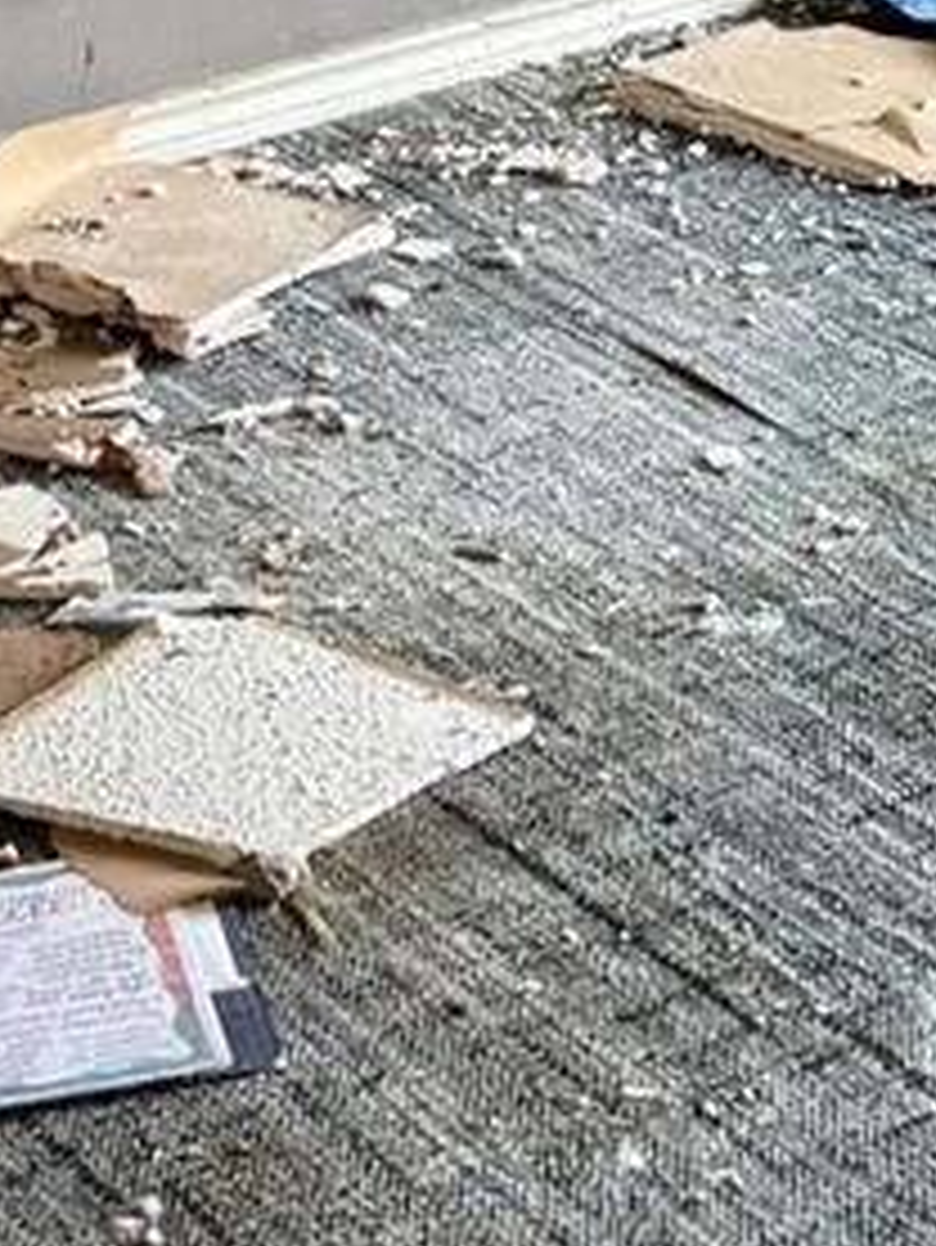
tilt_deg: -12.7
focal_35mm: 133
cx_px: 526
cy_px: -517
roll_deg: +1.6
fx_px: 4791
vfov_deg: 14.0
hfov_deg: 11.2
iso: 250
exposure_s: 1/60
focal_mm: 6.76
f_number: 1.78
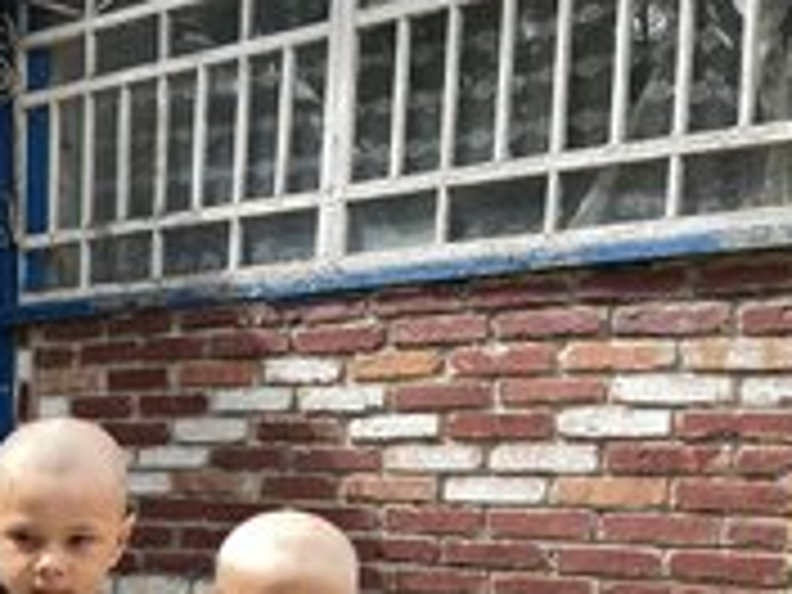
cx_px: -86
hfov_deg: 29.4
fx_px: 1350
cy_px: 639
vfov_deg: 23.4
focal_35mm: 59
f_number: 1.6
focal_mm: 4.2
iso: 32
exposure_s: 1/532
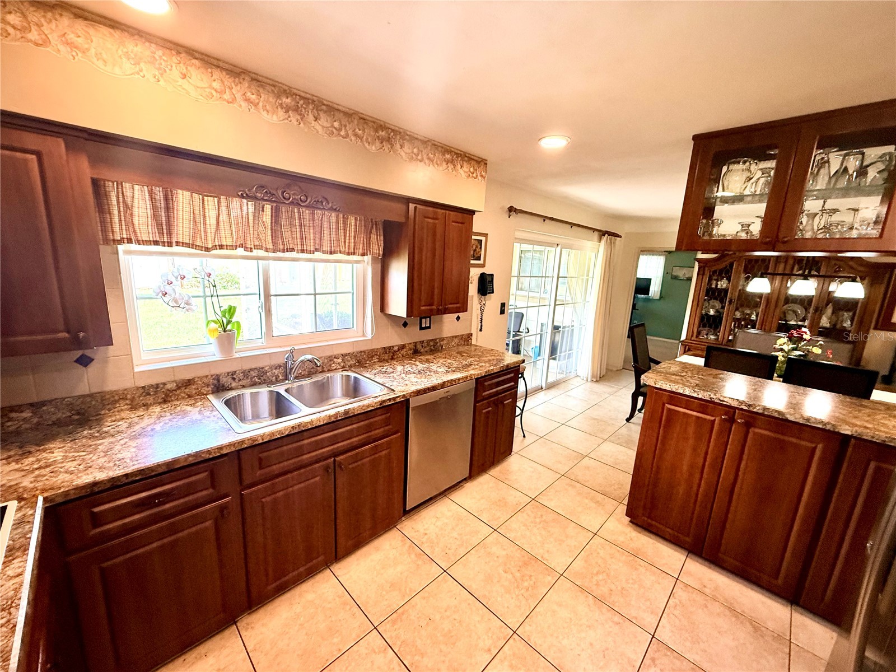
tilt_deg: -10.6
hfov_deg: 102.1
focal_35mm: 14
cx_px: 448
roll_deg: -2.4
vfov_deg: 85.7
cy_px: 336
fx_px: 362
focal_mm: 2.22
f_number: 2.2
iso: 200
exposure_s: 1/120
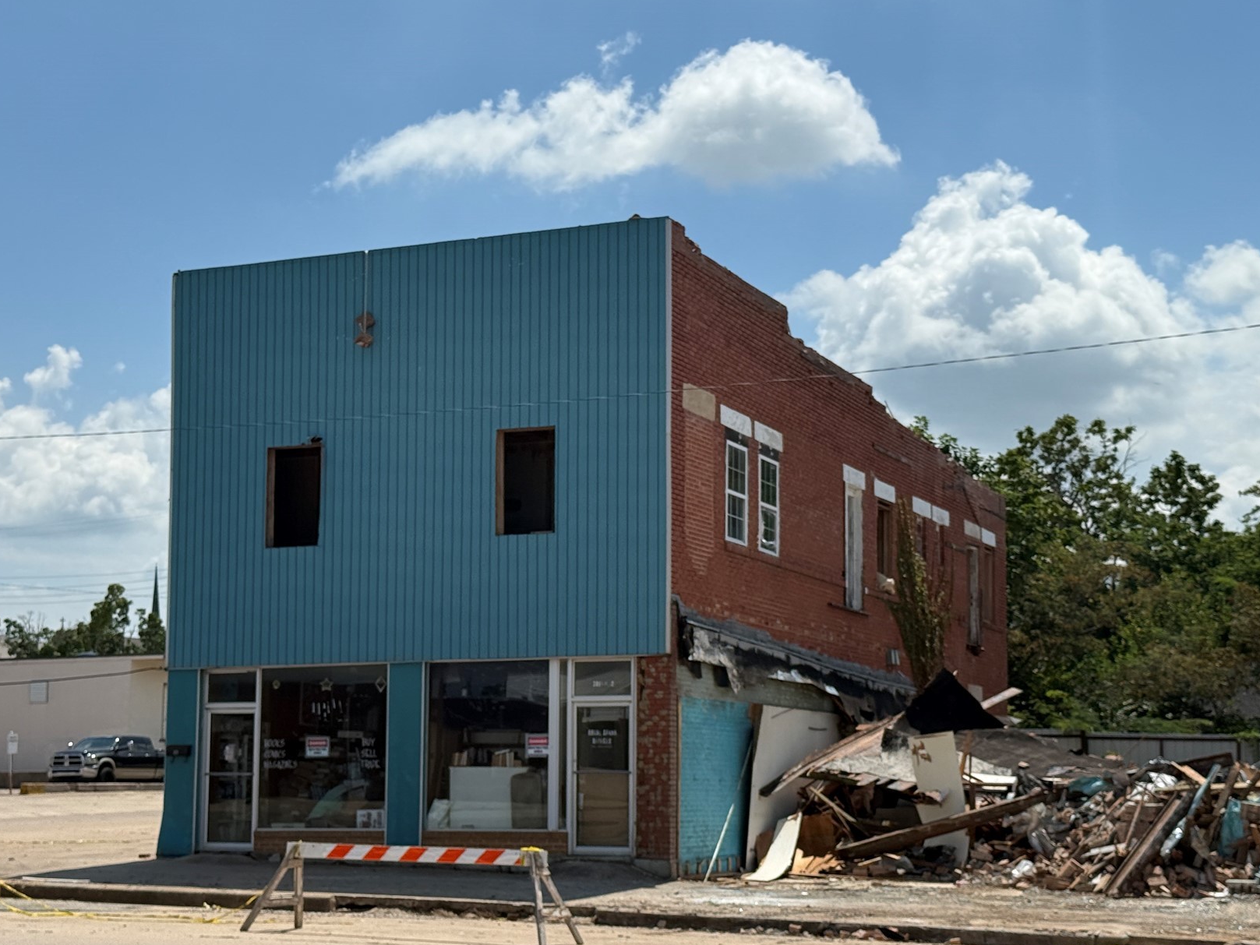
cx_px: 589
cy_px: 519
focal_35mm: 57
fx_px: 2075
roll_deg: -0.4
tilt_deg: +7.1
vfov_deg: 25.7
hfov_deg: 33.8
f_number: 1.78
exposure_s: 1/11364
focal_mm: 6.76
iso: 80
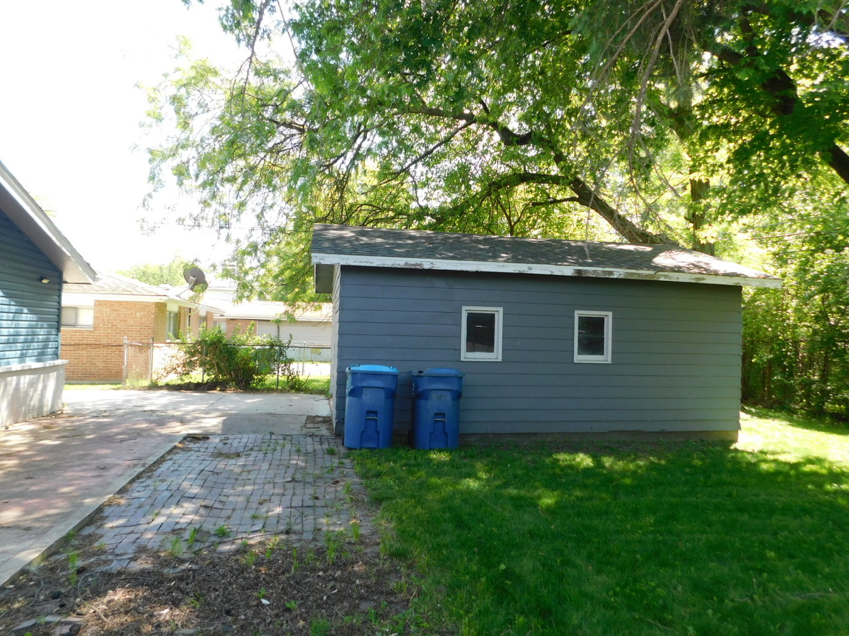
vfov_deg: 58.9
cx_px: 424
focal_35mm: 23
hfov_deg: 73.9
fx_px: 564
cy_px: 318
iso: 125
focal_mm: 4
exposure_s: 1/160
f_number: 3
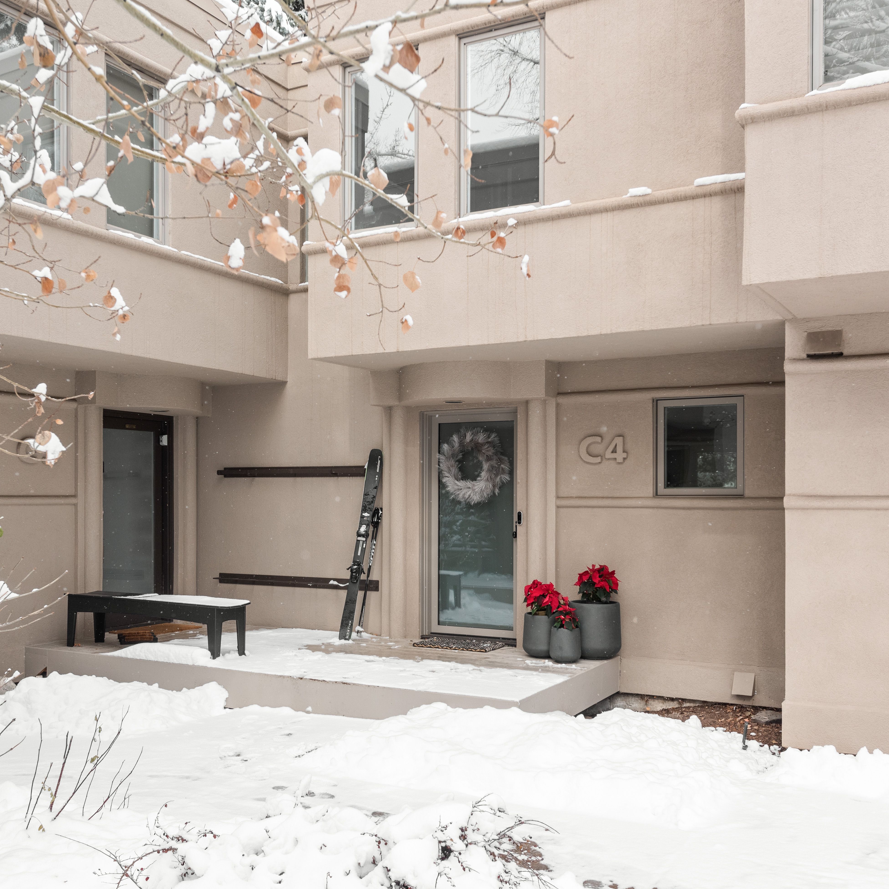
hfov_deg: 48.3
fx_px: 988
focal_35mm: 34
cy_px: 438
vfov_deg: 48.4
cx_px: 390
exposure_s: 1/500
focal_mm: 26
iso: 640
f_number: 7.1
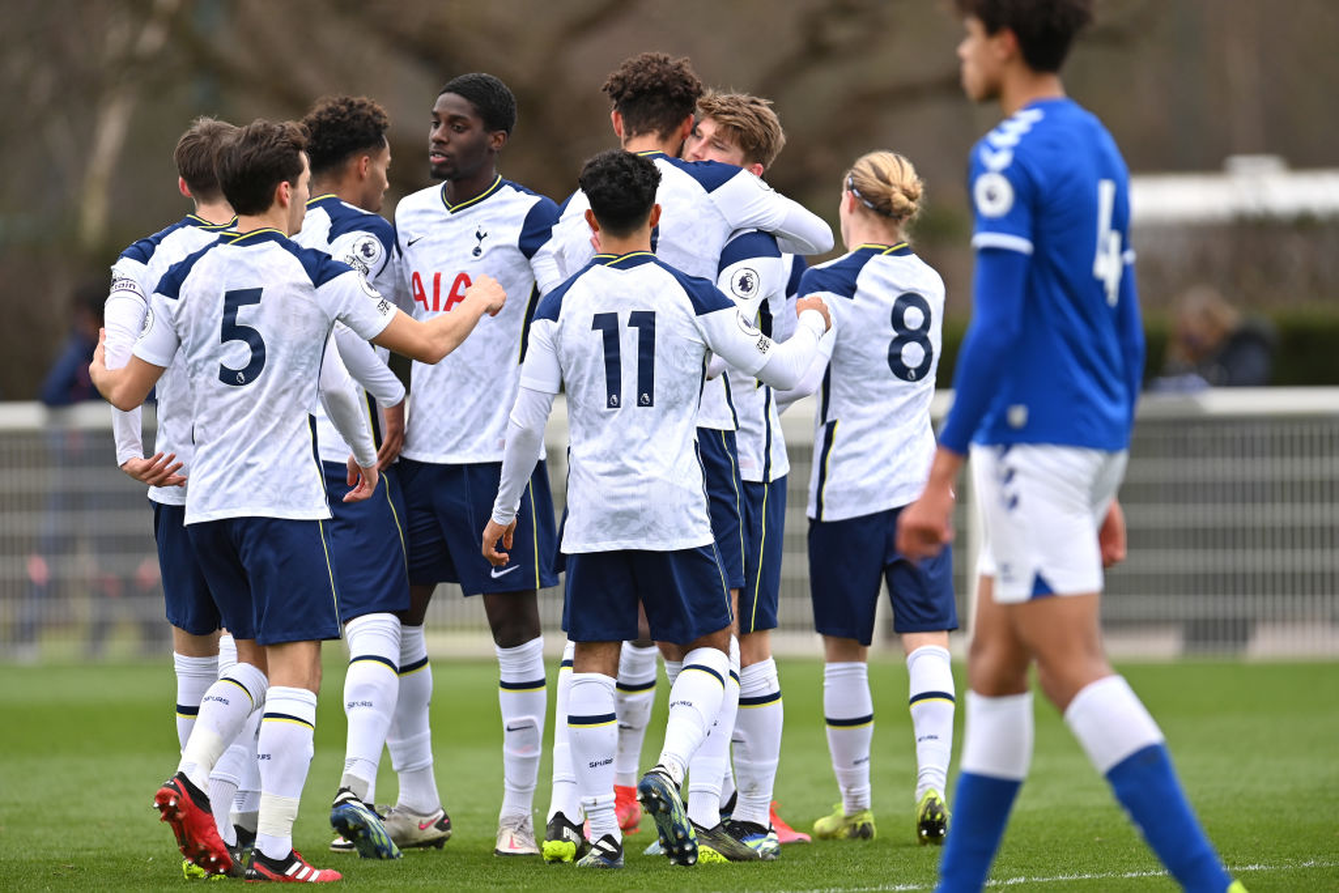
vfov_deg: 3.4
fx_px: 14879
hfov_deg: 5.2
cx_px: 670
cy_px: 446
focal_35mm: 400
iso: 400
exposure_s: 1/2000
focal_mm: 400
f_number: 2.8
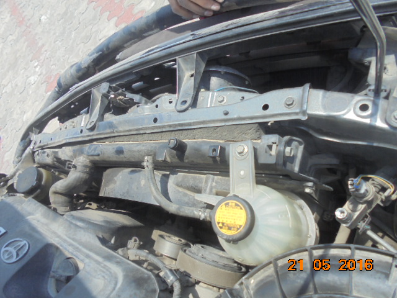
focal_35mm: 26
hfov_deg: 67.3
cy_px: 149
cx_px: 198
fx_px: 298
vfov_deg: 53.1
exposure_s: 1/400
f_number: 3.5
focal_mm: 4.6
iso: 100
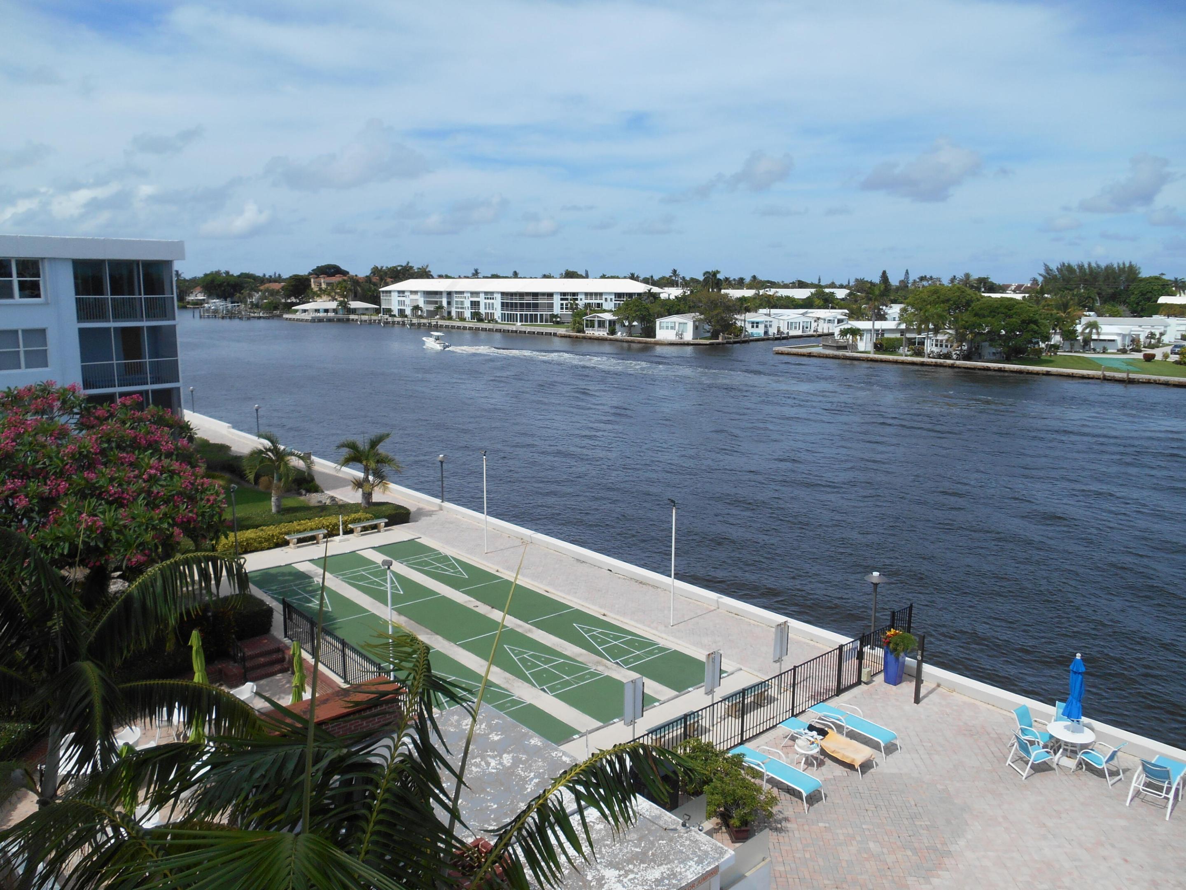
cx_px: 593
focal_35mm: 26
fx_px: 891
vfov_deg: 53.1
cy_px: 445
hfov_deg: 67.3
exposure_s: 1/1250
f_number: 3.4
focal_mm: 4.7
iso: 80
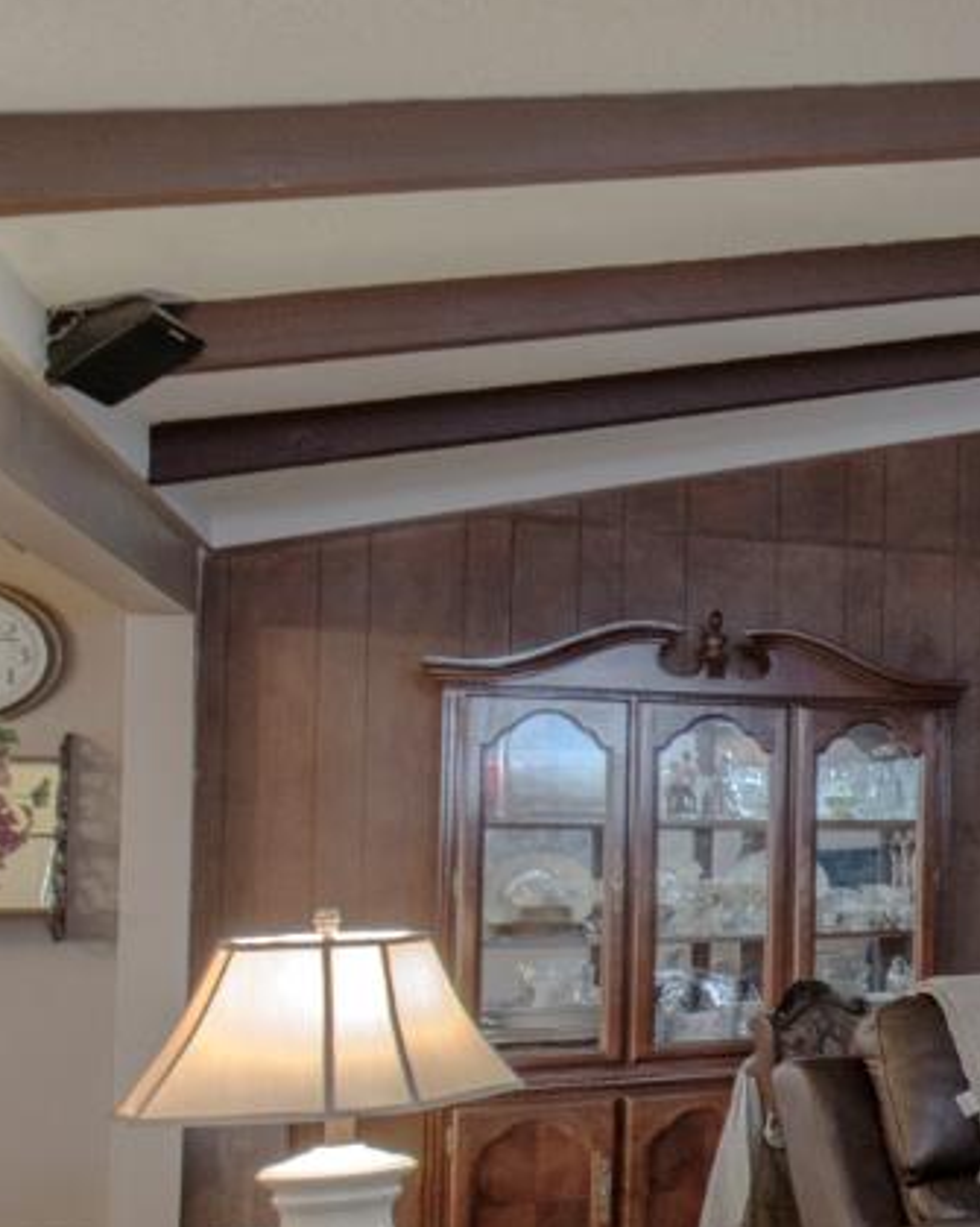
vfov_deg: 39.0
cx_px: 2121
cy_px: 830
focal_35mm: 47
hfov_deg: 17.4
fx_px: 1705
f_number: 9
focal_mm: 14
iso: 400
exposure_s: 1/2.5
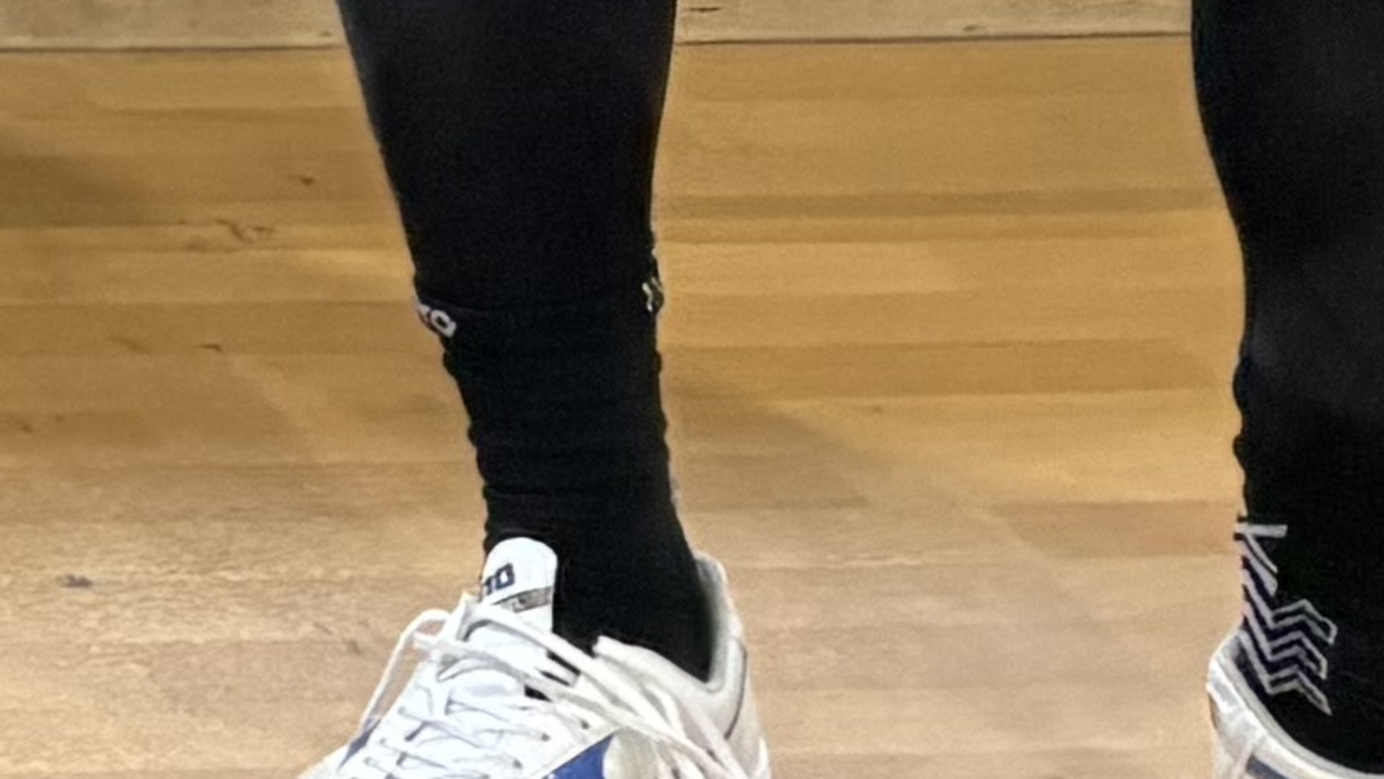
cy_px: -2370
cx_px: -3006
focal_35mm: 195
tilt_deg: -5.3
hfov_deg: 8.7
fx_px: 7157
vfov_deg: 5.4
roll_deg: +2.1
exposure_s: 1/100
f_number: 1.6
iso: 200
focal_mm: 5.96
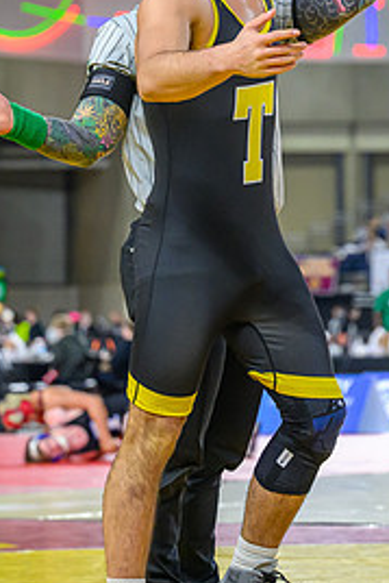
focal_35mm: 212
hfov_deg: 6.5
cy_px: 60
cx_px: 296
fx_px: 3431
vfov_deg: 9.7
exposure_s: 1/800
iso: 2500
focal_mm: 70
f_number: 2.8
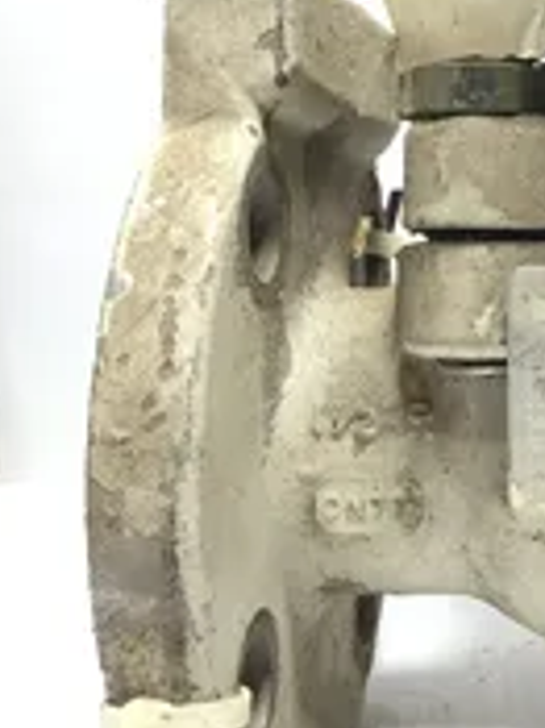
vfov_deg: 27.4
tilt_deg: -14.3
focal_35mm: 71
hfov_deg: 19.2
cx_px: 699
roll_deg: +0.6
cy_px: 295
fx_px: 1492
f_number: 2.4
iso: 25
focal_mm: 3.3
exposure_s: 1/33
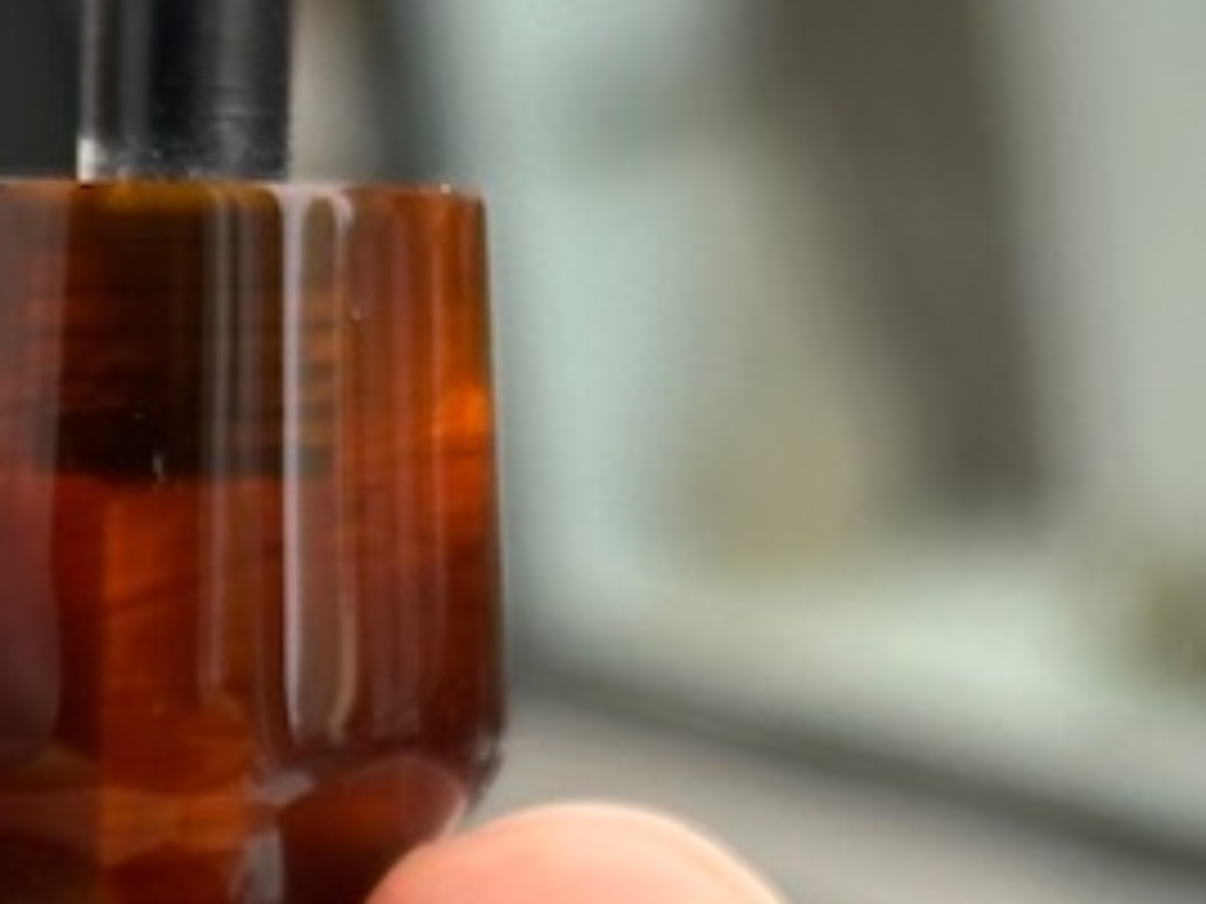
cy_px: 1178
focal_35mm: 229
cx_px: -135
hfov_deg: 8.6
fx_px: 7978
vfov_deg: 6.4
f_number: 1.78
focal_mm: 6.86
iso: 64
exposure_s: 1/435
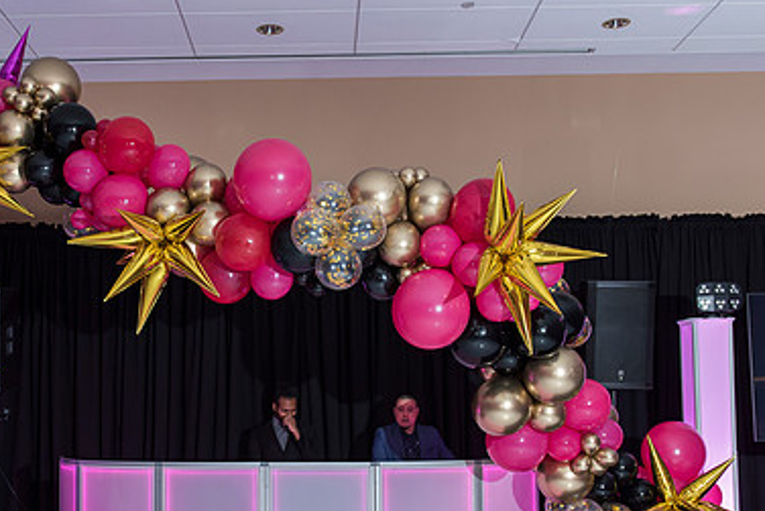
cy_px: 343
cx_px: 291
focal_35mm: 47
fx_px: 999
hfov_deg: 41.6
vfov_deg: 28.5
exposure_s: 1/80
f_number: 3.5
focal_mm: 29
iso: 800
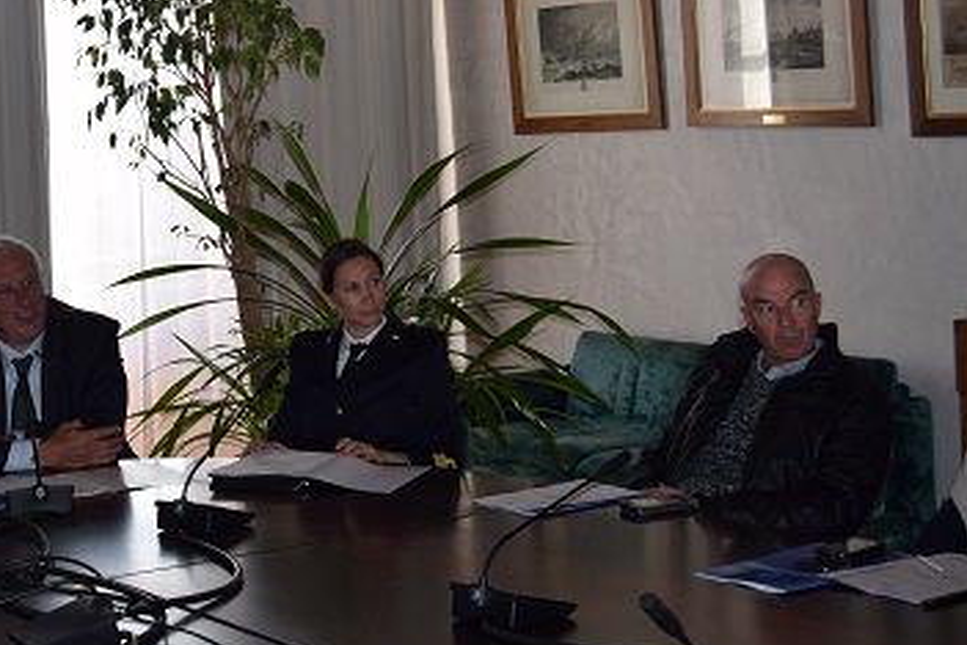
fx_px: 2202
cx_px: 116
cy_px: 119
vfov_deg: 16.5
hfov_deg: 24.1
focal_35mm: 82
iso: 400
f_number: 5.6
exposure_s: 1/125
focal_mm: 30
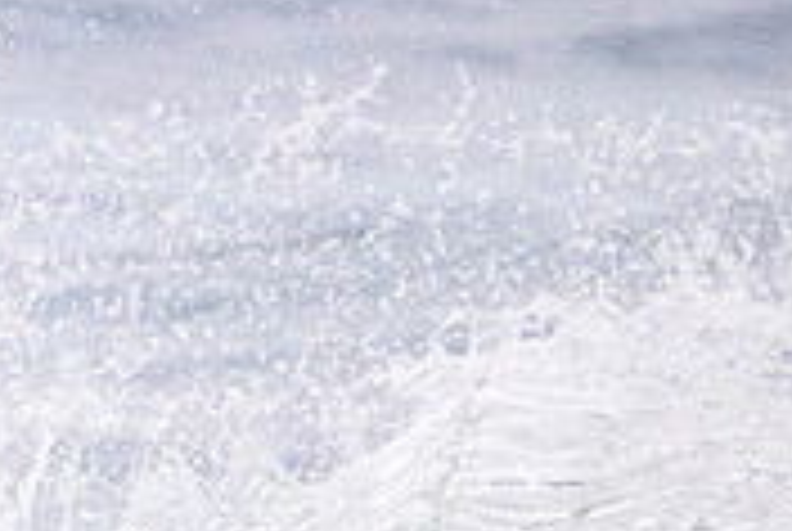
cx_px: -122
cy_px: 740
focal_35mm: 2631
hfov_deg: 0.8
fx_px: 57979
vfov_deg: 0.5
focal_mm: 800
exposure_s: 1/2000
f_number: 11
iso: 4500
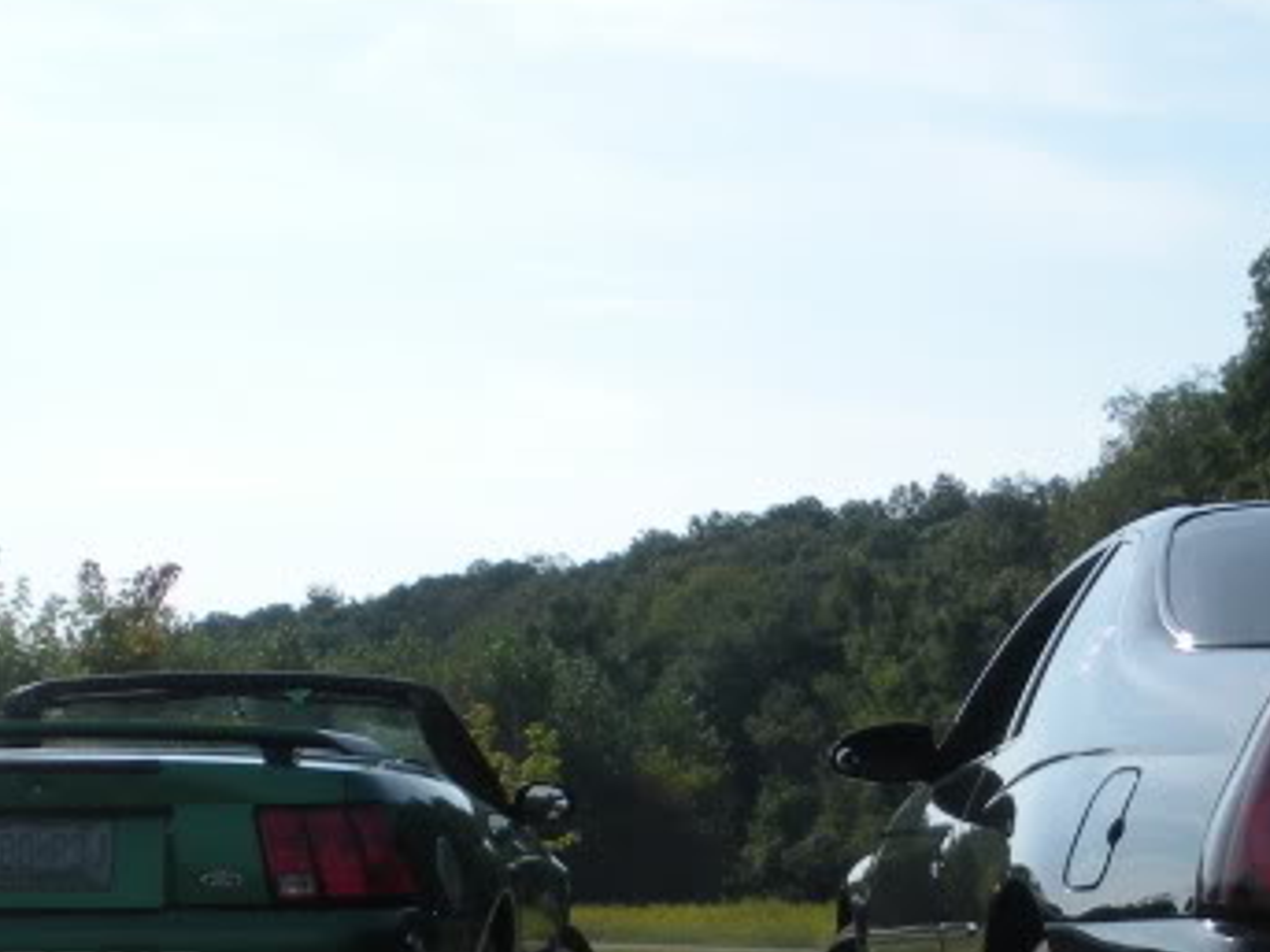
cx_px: 1048
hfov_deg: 22.9
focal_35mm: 84
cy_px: 789
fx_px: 3081
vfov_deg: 17.4
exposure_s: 1/1157
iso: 64
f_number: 3.5
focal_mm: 6.3
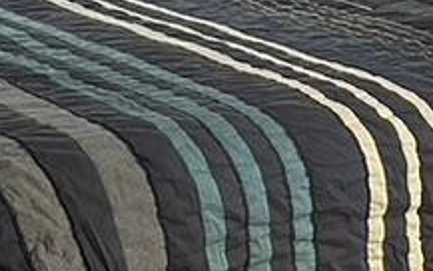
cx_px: 56
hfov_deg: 17.2
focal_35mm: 120
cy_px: -22
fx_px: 1417
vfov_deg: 10.8
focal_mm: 6.86
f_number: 1.78
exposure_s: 1/60
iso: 640
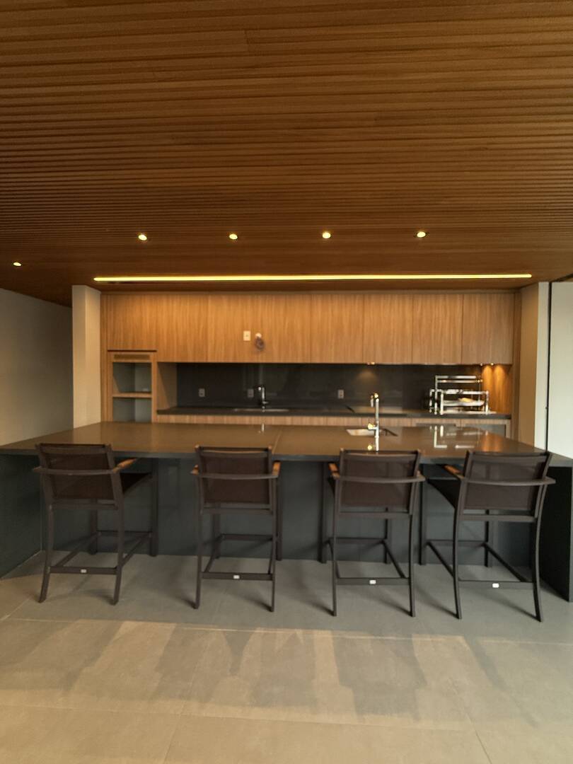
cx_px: 286
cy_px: 382
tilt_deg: -0.7
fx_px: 309
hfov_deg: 85.7
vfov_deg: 102.1
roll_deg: -0.9
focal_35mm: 14
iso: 125
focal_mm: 2.22
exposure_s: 1/99
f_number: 2.2
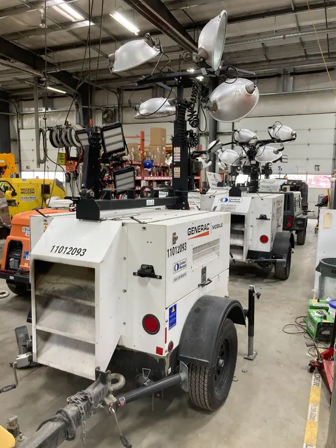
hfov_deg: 49.8
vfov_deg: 63.4
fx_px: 362
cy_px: 224
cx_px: 168
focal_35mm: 28
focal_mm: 3.99
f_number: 1.8
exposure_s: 1/60
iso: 100
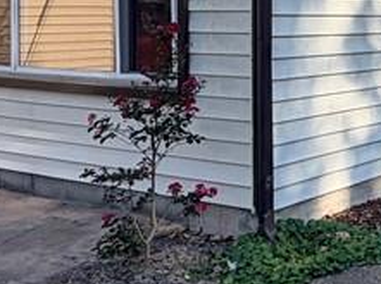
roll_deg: +0.1
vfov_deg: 22.0
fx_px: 714
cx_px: 543
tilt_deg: -0.7
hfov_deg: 24.5
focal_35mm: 65
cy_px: 24
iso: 32
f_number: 2.2
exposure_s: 1/770
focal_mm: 2.22
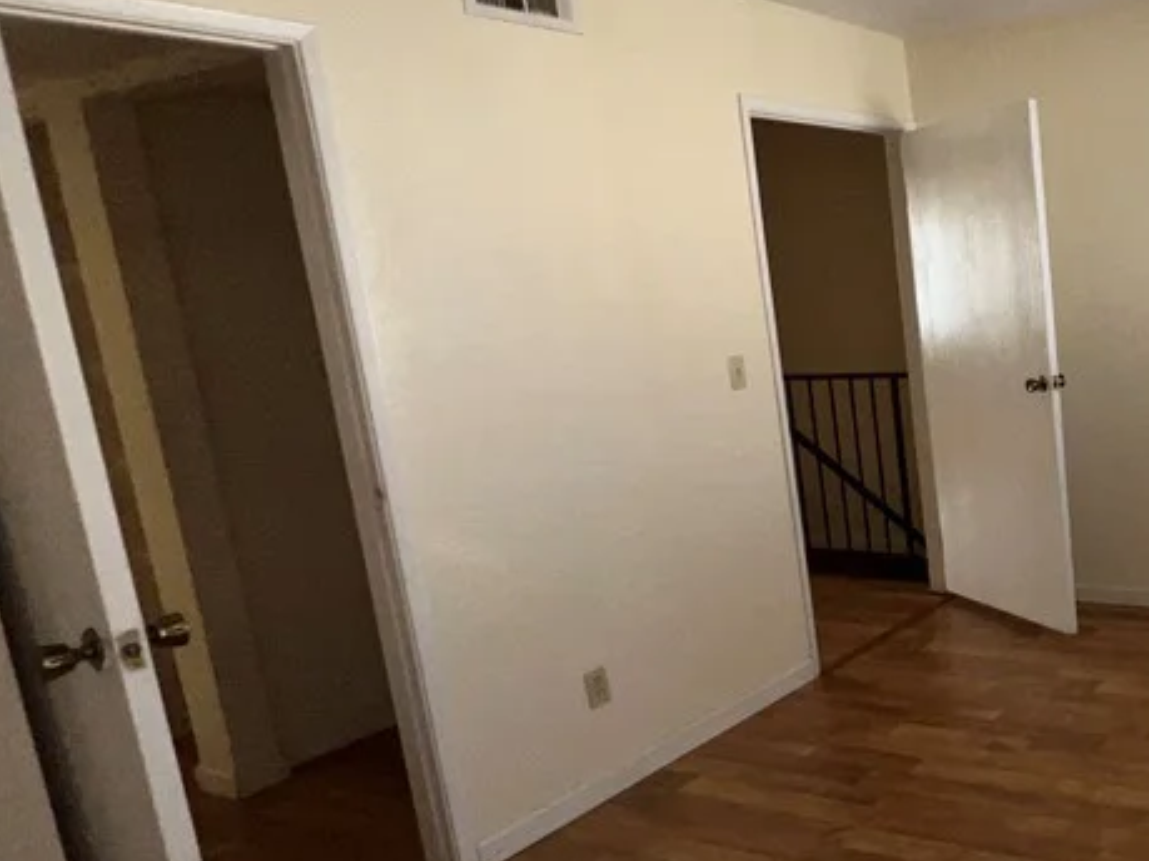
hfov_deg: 50.2
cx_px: 1144
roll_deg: +4.1
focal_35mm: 29
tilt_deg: -10.0
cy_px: 448
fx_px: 962
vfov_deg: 48.2
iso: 40
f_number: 1.8
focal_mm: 1.57
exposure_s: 1/122
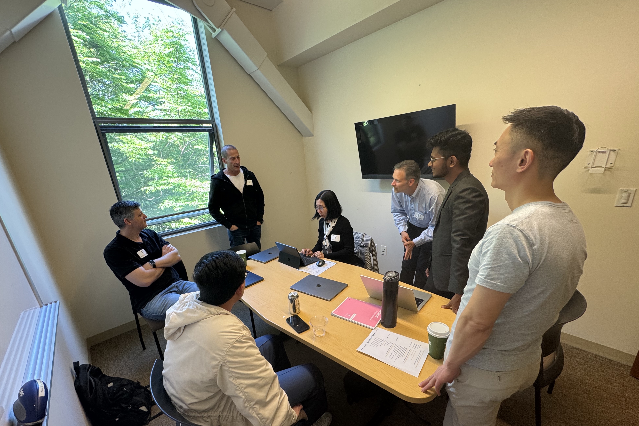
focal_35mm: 15
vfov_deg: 76.9
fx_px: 266
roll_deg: +4.9
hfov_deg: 100.4
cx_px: 312
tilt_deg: -19.1
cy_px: 243
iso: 160
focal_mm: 2.22
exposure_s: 1/60
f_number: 2.2
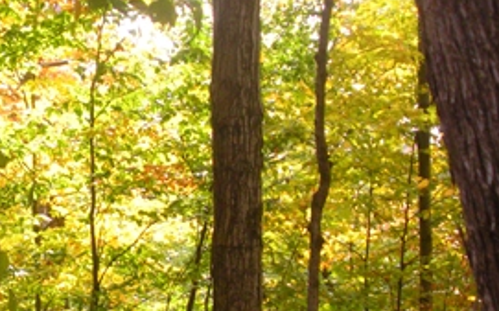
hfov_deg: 16.6
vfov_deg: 10.7
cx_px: -42
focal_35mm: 122
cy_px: 179
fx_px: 1658
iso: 175
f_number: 4.4
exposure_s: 1/134
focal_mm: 9.1
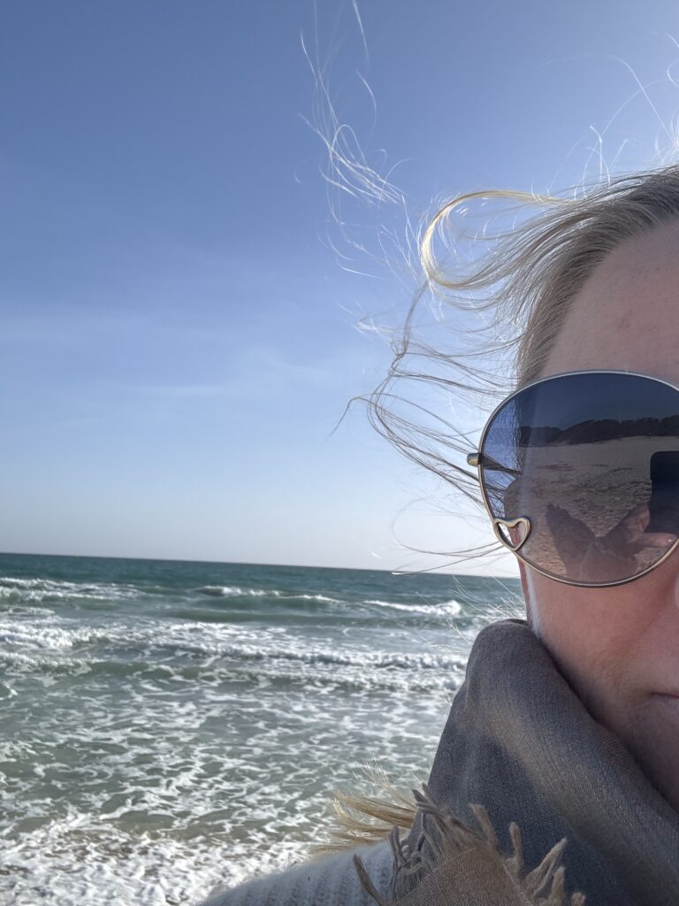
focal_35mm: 30
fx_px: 785
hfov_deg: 46.8
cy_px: 453
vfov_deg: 60.0
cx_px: 340
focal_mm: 2.69
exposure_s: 1/1125
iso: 25
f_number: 1.9
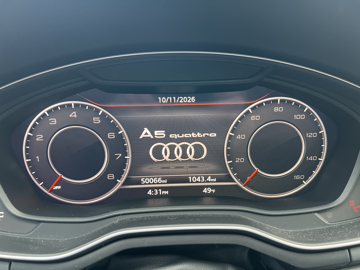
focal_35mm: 26
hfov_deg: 67.3
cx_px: 180
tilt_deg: -15.2
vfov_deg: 53.1
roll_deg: -0.1
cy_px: 135
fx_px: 270
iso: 250
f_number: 1.5
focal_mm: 5.7
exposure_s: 1/53
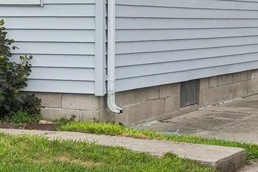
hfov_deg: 14.4
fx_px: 1003
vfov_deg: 9.7
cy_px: 0
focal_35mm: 140
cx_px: 5
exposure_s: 1/800
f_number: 9
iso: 400
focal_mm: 22
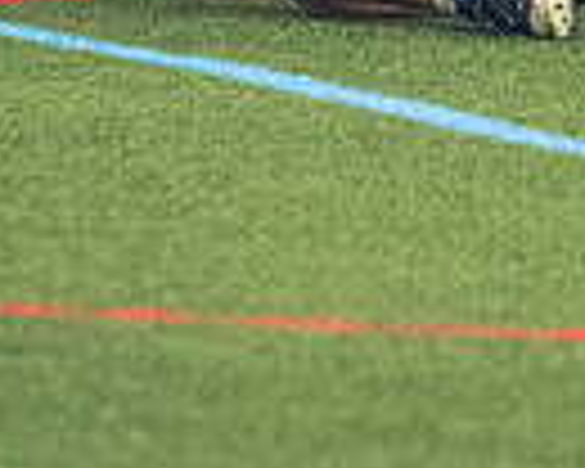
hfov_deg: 1.5
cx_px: 392
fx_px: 21746
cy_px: -212
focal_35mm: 1256
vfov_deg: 1.2
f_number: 2.8
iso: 12800
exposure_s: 1/500
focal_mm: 200
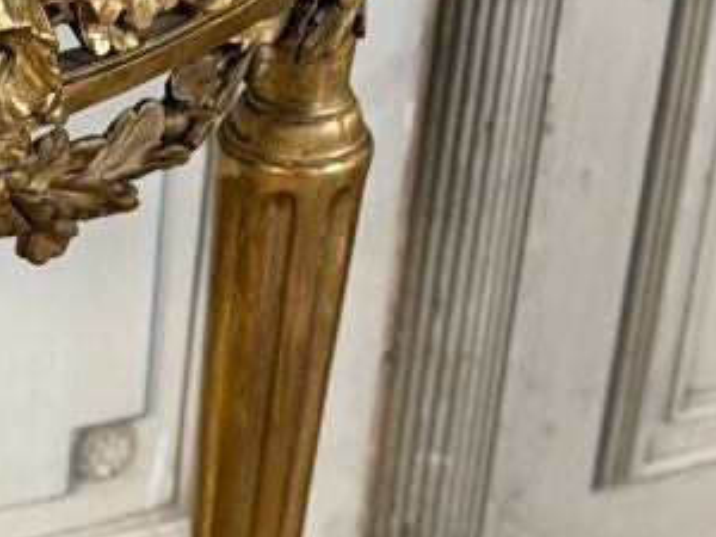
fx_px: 3971
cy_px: 547
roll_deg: +3.5
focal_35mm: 192
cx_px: -656
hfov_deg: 9.7
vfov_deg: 7.7
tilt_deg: -33.1
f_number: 1.78
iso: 200
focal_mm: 6.76
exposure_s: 1/50
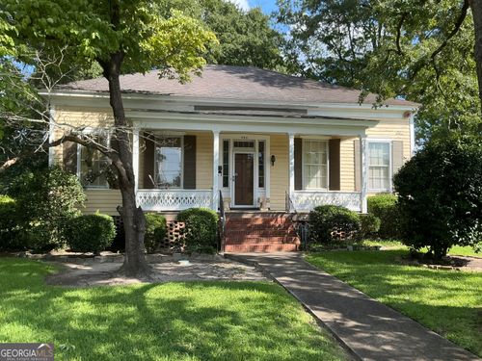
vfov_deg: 49.7
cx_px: 241
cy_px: 180
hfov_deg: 63.4
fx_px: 390
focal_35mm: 28
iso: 25
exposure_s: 1/461
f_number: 1.8
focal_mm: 3
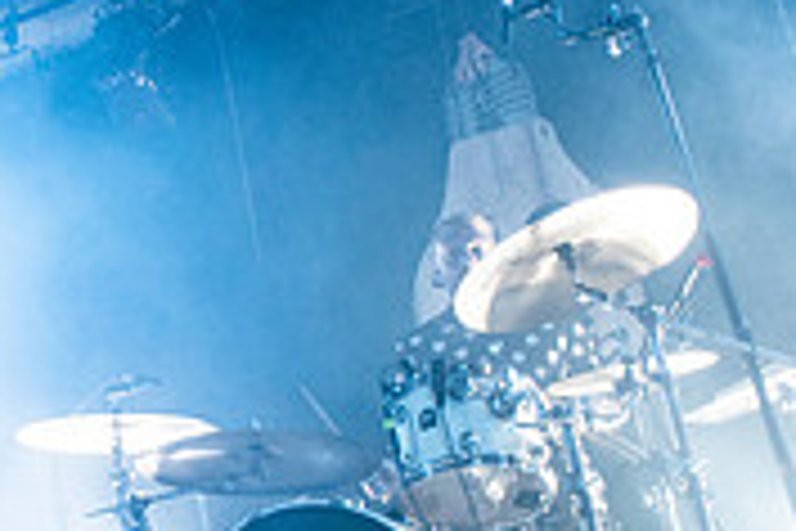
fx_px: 1548
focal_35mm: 70
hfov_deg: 24.3
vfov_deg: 19.4
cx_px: -302
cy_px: 315
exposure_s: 1/320
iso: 2000
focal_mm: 20
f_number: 2.8
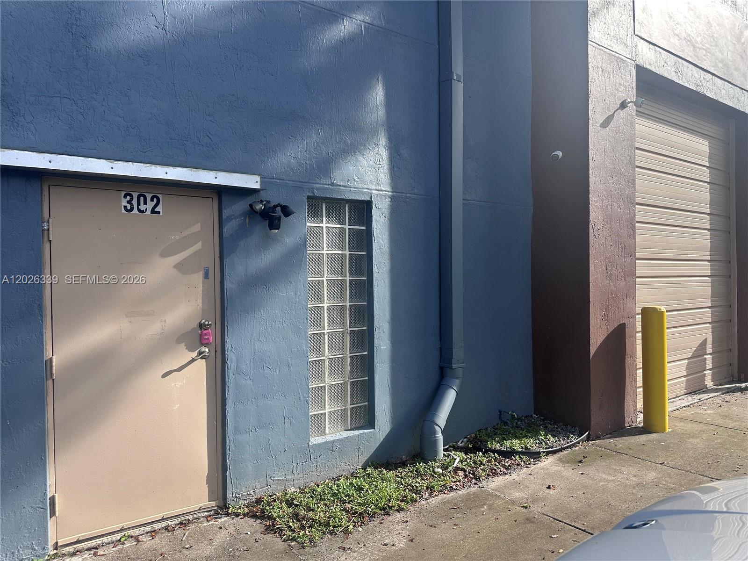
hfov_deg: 71.6
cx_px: 374
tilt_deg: -1.0
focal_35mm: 24
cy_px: 280
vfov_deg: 56.8
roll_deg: +0.8
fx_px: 519
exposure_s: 1/1321
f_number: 1.78
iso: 80
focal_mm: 6.86
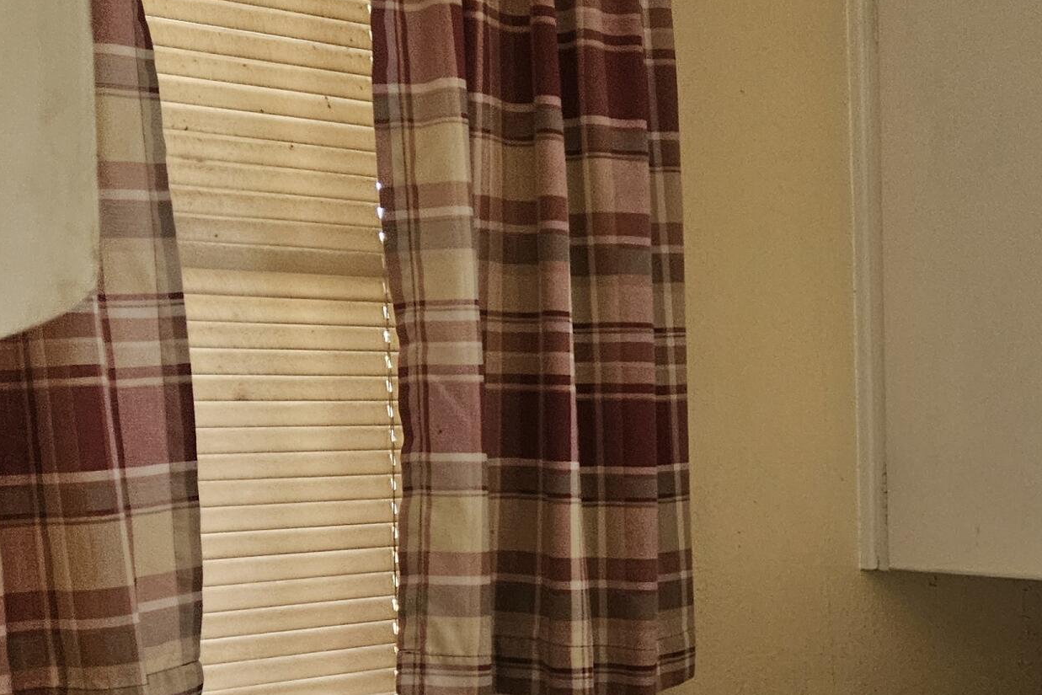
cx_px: 924
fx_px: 1679
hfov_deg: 32.8
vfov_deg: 23.2
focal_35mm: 58
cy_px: 521
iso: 500
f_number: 1.8
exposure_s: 1/120
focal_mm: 5.4
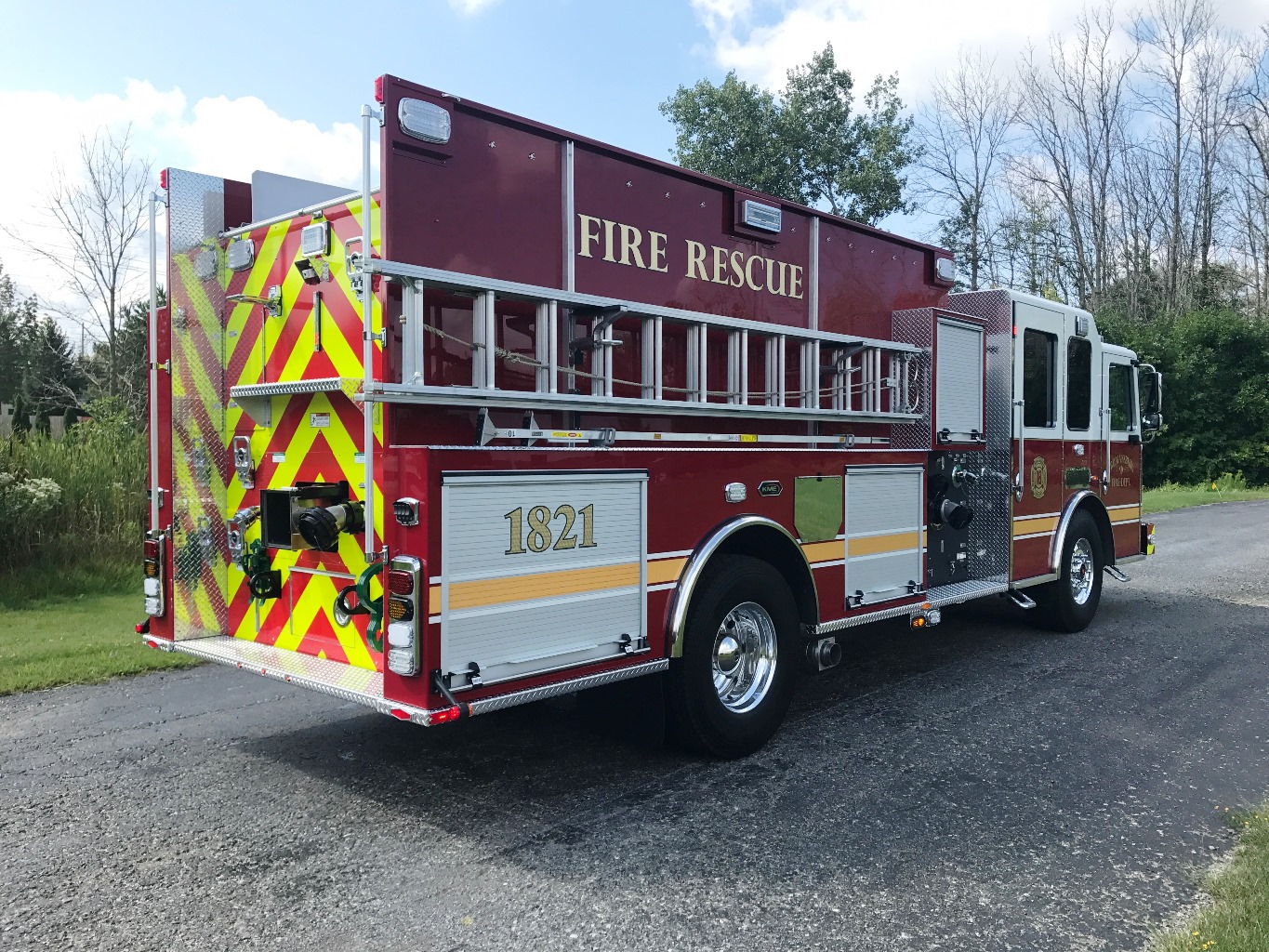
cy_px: 476
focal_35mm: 28
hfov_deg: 63.4
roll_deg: -0.7
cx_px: 634
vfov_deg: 49.8
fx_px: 1027
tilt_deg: -0.5
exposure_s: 1/1244
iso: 20
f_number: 1.8
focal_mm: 3.99
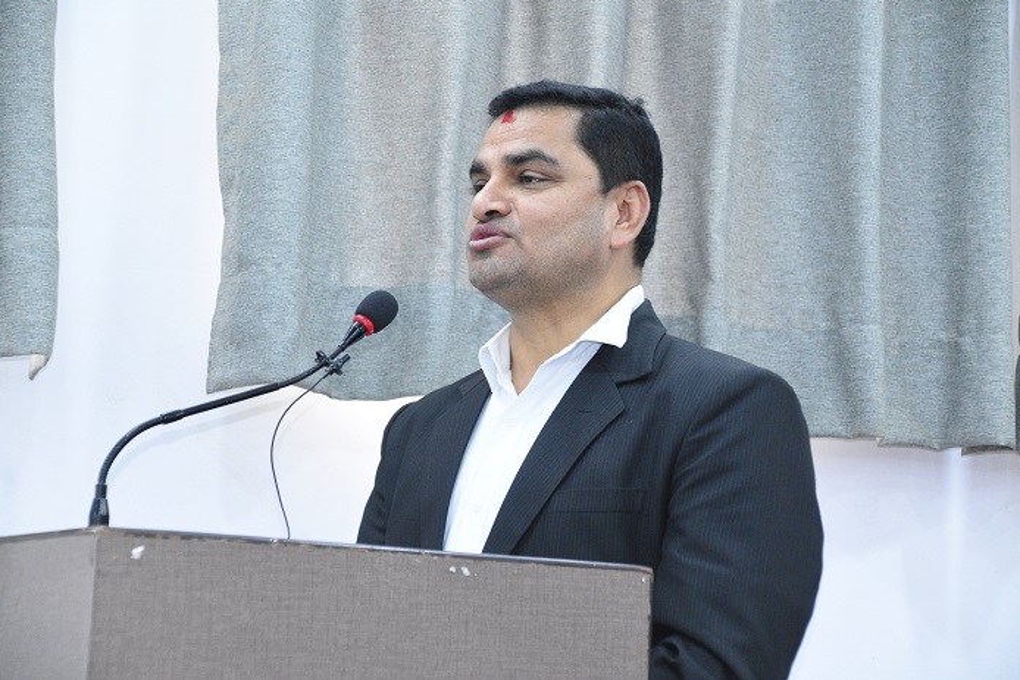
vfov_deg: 12.1
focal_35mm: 114
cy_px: 339
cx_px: 513
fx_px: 3216
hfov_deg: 18.0
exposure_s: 1/60
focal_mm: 75
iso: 3200
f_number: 5.3
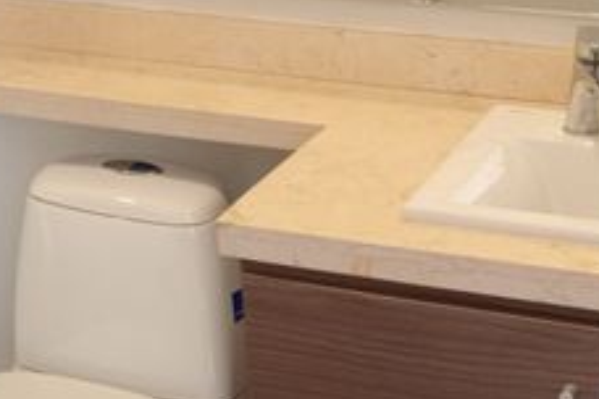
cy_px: 399
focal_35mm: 85
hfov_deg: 23.9
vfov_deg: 15.8
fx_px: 1414
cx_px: 373
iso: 785
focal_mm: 3.98
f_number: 1.8
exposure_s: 1/24
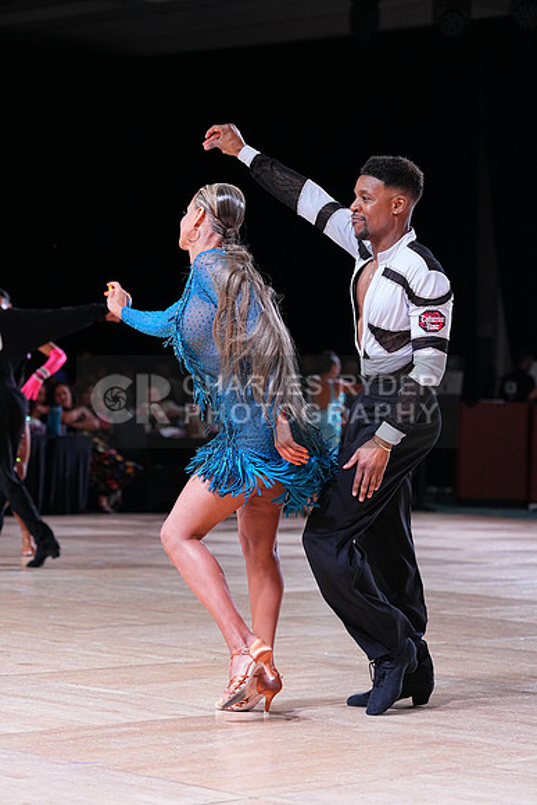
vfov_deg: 20.8
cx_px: 268
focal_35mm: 98
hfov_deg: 14.0
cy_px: 402
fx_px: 2191
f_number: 4
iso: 2500
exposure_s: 1/400
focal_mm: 98
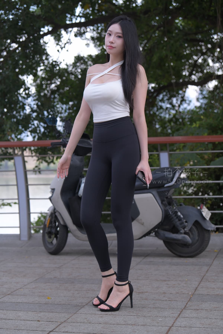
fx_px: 650
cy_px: 167
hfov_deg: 19.5
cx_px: 112
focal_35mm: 70
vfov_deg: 28.8
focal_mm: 70
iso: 500
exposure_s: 1/1000
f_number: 4
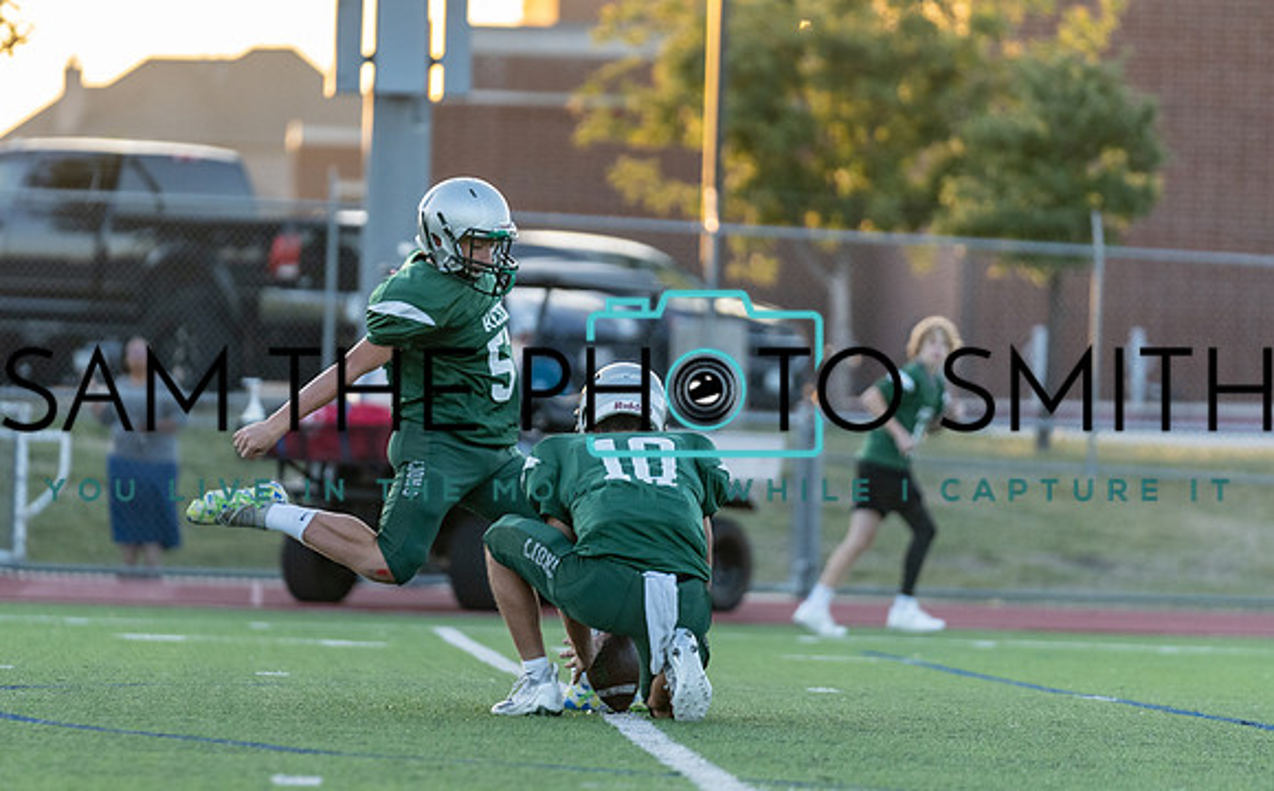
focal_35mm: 299
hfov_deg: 7.0
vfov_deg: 4.4
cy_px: 373
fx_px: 10377
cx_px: 499
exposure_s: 1/1250
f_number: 2.8
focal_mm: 200
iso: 1000
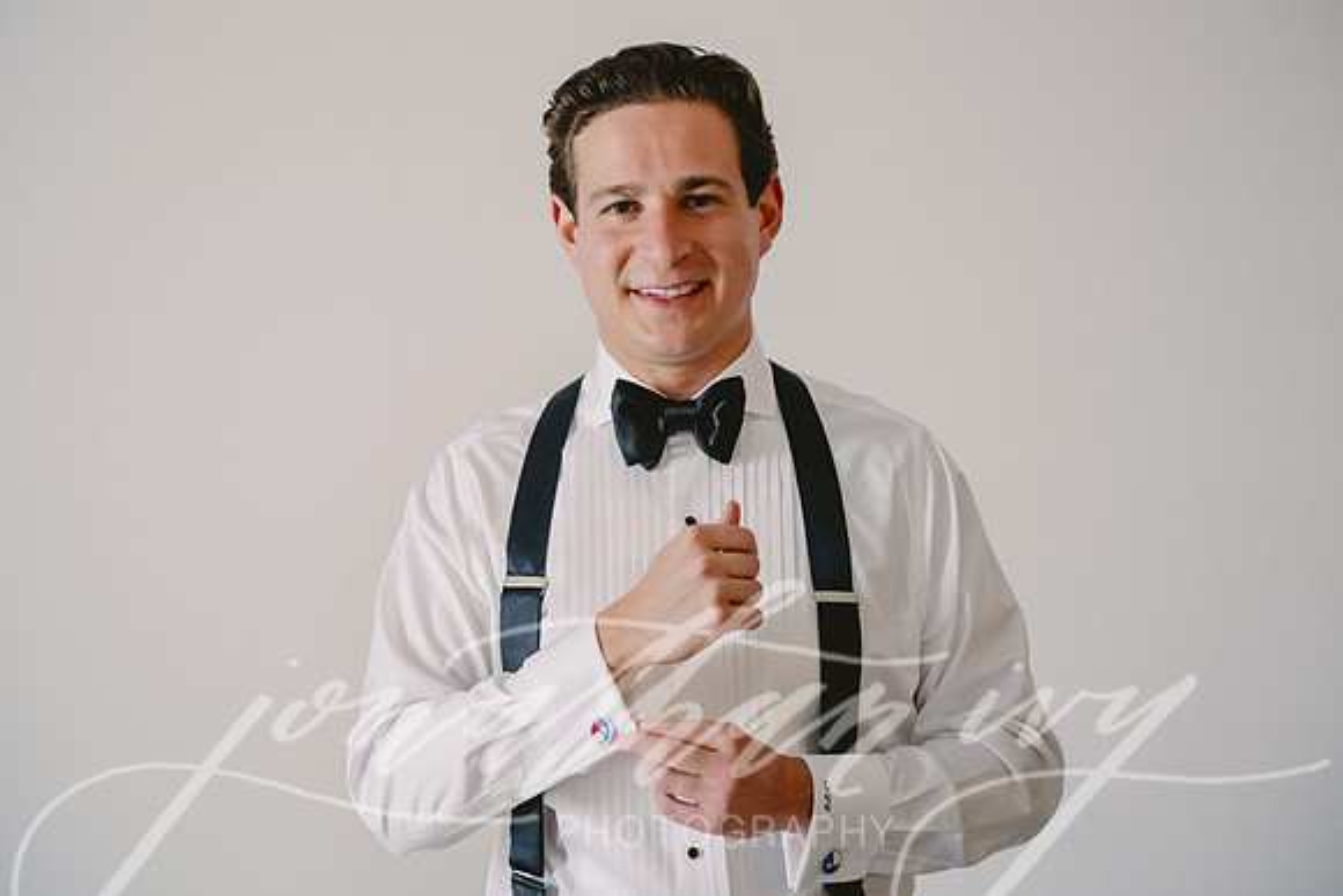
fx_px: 2872
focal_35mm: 77
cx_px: 688
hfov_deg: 26.3
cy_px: 403
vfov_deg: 17.7
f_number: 2.8
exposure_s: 1/160
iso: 3200
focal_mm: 70
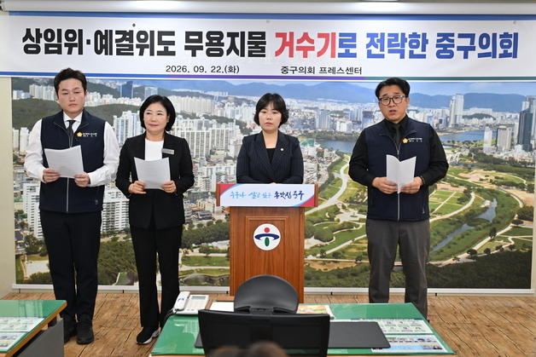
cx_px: 268
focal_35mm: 42
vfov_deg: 31.9
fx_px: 625
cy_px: 178
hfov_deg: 46.4
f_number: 4
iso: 800
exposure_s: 1/250
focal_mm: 42
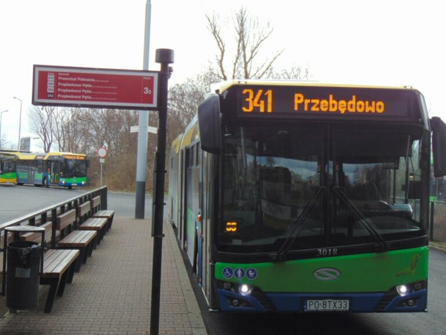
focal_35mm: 50
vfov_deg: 29.1
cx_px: 223
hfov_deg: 38.2
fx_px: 644
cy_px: 168
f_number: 3.5
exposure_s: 1/80
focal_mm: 9
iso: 80
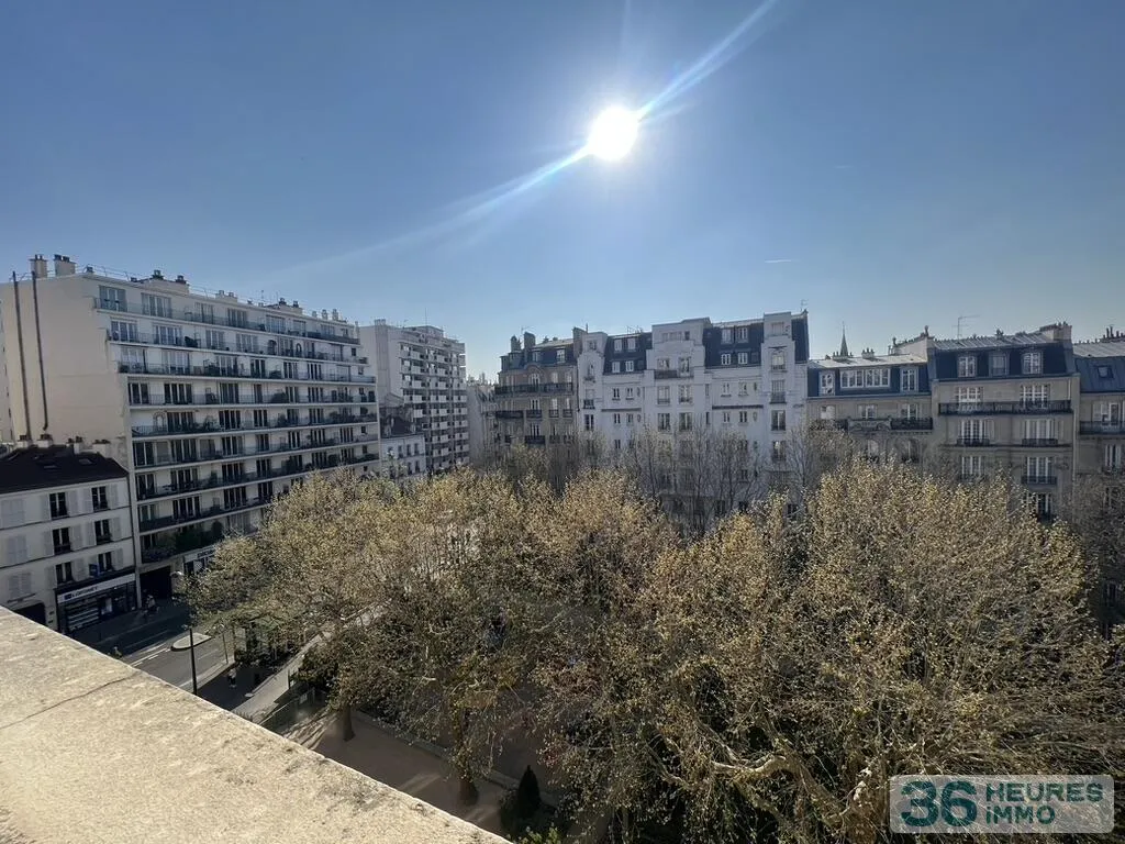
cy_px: 422
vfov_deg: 89.9
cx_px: 562
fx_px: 422
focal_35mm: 13
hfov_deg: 106.2
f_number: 1.8
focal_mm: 1.57
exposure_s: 1/2874
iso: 40
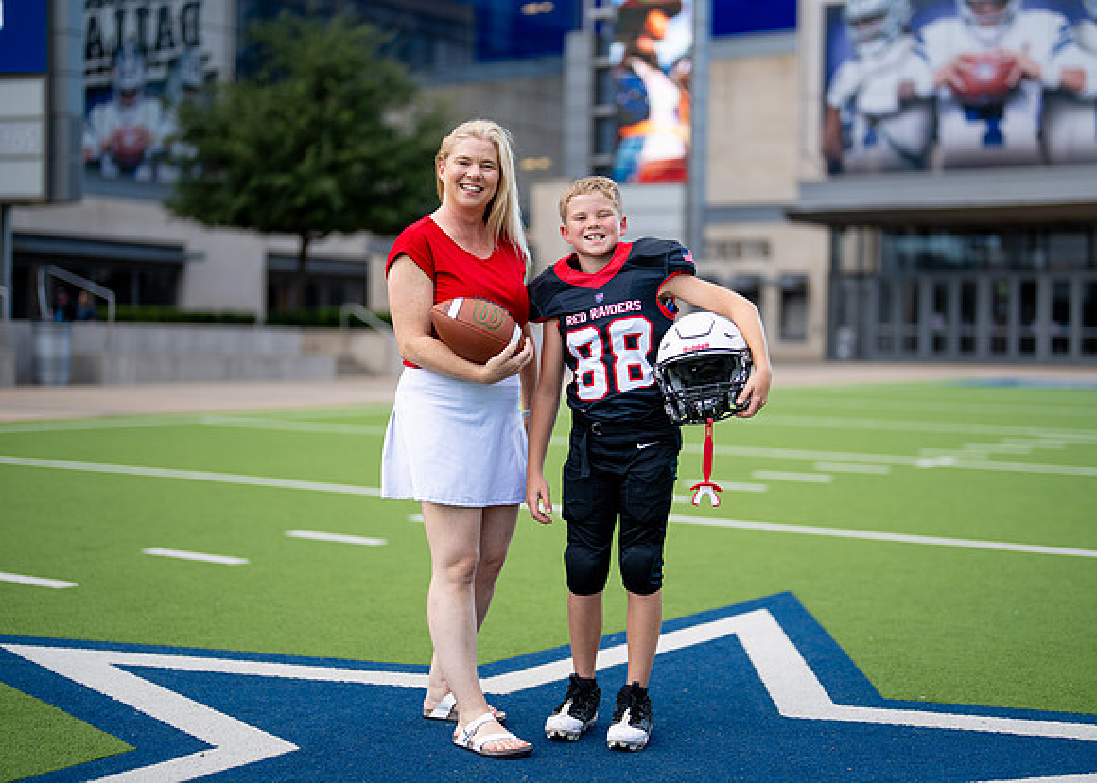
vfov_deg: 24.8
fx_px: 1777
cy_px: 370
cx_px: 597
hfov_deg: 34.3
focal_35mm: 57
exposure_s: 1/1600
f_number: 1.2
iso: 100
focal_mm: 50
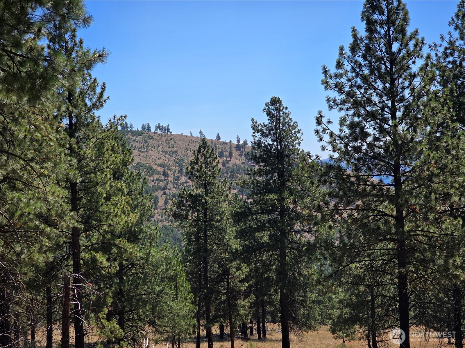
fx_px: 927
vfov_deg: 21.3
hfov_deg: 28.2
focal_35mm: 69
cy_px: 174
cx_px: 232
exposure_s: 1/1869
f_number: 2.4
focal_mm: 7.9
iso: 50
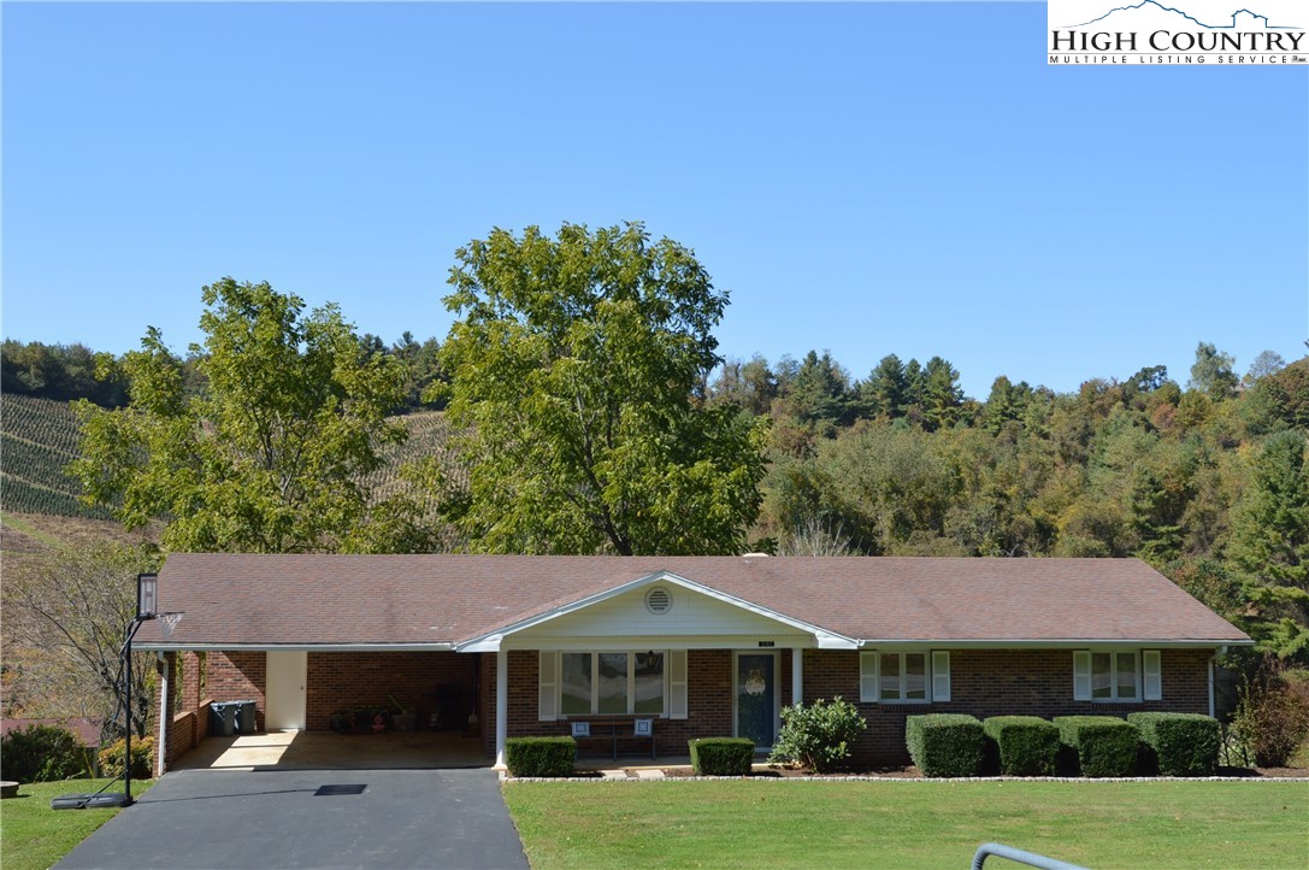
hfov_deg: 46.4
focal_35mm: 42
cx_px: 654
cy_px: 435
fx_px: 1525
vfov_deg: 31.8
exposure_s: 1/200
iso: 100
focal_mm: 28
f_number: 7.1
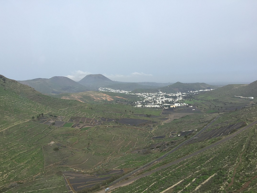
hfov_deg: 58.3
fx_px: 230
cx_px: 121
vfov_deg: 45.4
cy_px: 103
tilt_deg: -7.3
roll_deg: -0.2
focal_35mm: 31
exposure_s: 1/942
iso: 32
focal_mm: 4.15
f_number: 2.2
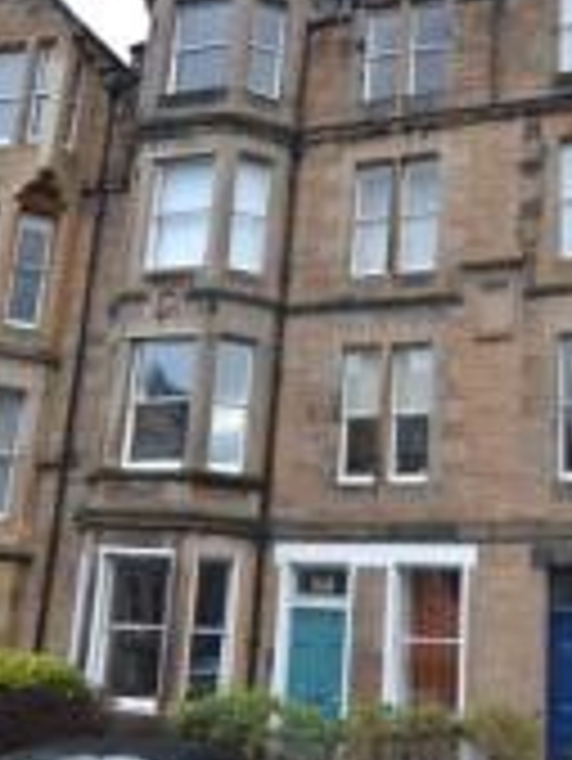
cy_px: 353
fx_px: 1027
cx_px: 455
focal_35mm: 47
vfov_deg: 40.6
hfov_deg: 30.4
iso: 280
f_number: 5.6
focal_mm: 11.5
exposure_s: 1/125
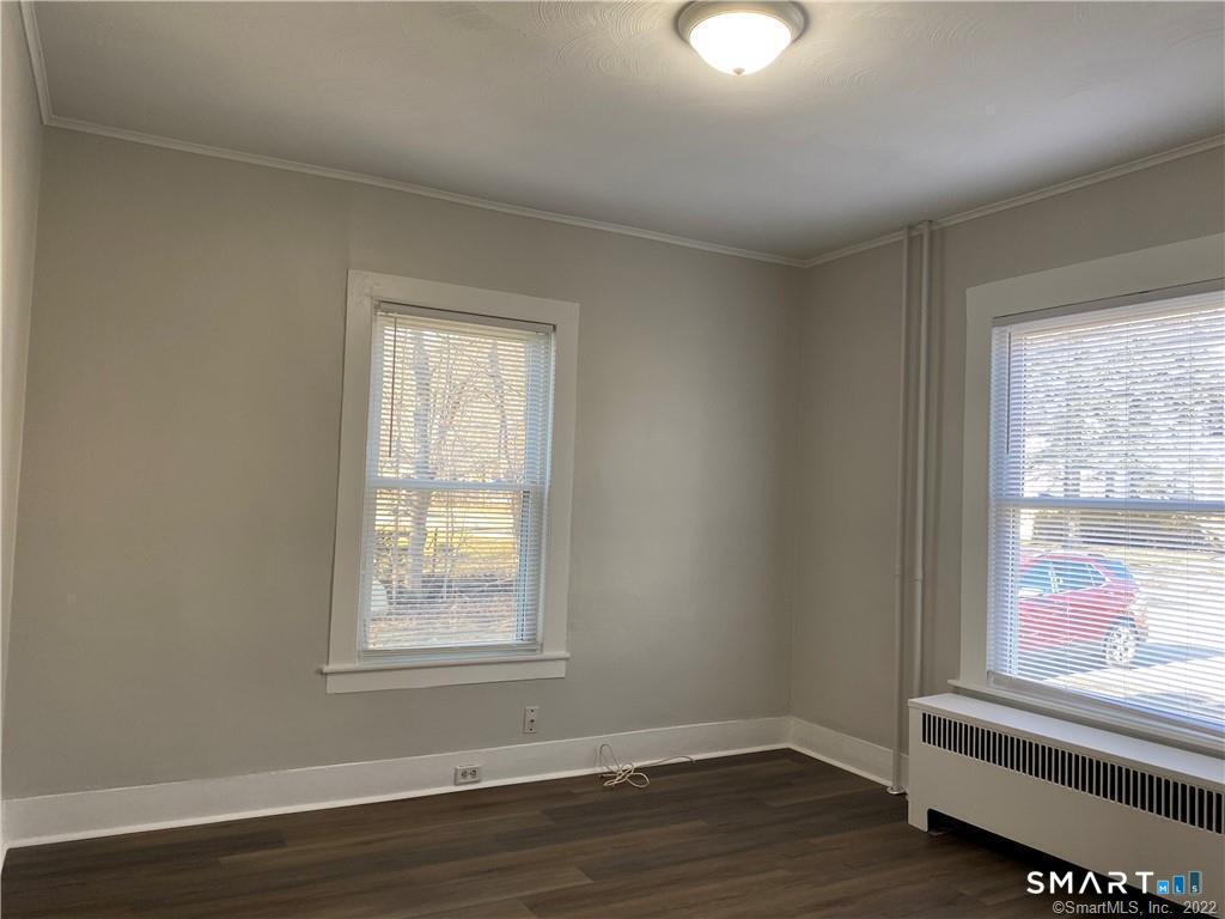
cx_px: 612
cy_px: 460
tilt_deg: +3.3
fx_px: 920
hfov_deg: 67.3
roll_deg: -2.1
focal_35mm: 26
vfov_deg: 53.1
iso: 100
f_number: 1.8
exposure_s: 1/120
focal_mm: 4.25
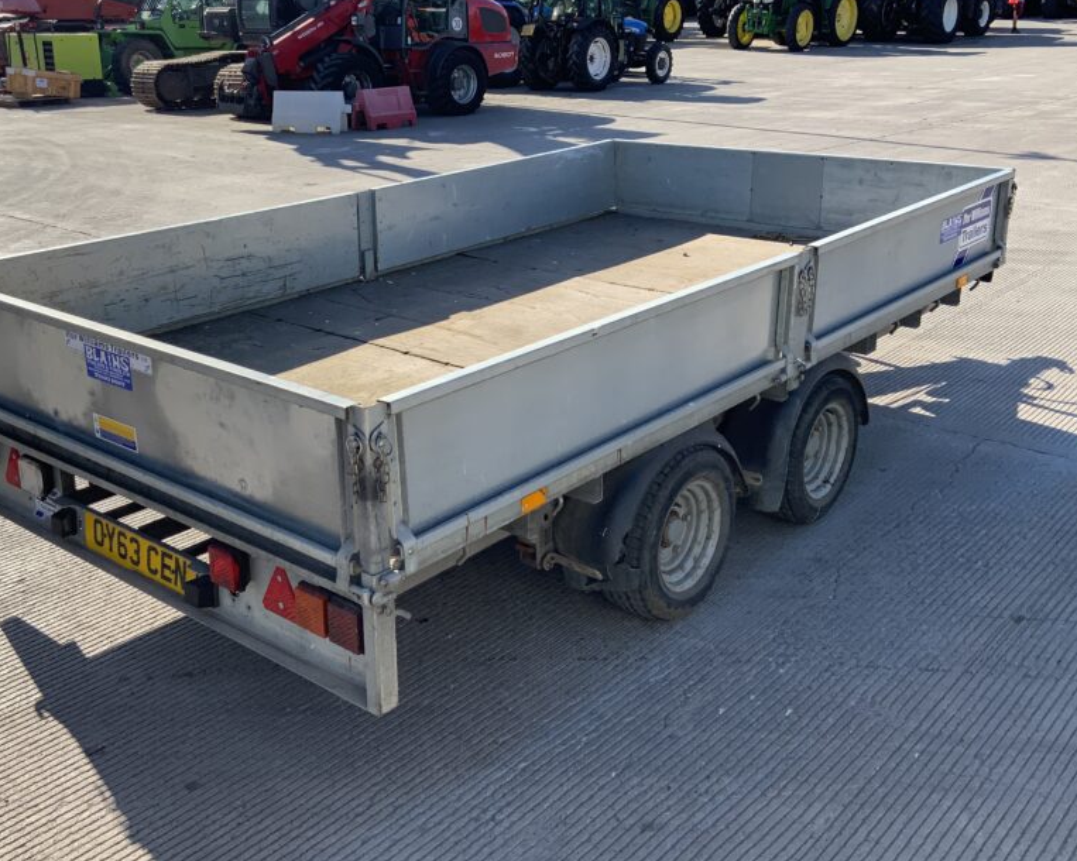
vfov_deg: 39.1
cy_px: 368
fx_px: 1211
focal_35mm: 38
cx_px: 466
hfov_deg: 47.8
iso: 16
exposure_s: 1/1015
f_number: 1.8
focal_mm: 3
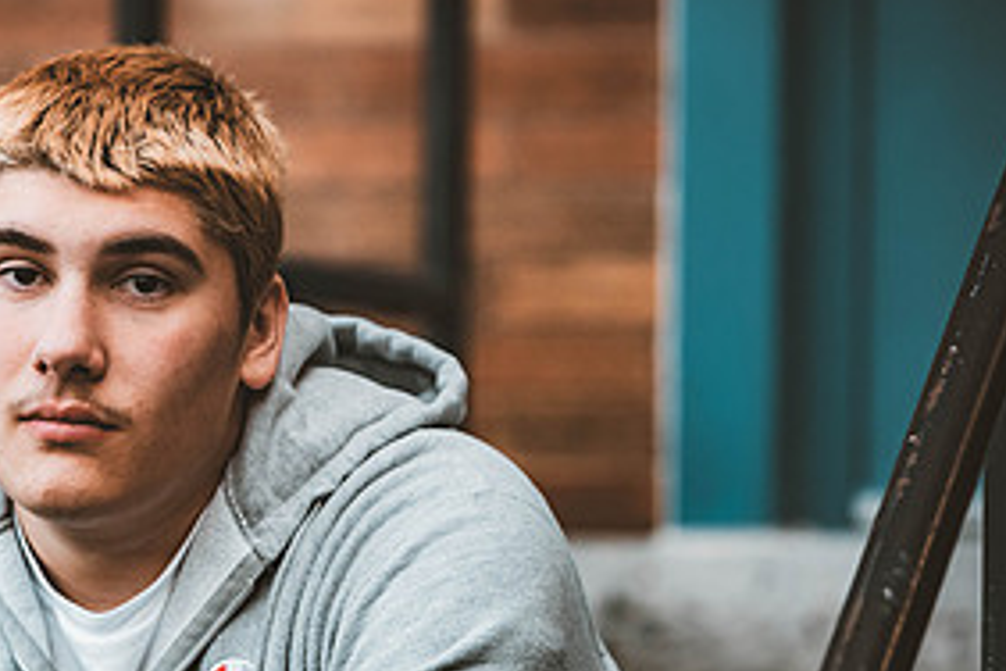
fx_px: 7014
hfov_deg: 8.2
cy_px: 541
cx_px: 196
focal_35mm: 251
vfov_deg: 5.5
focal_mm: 122
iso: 1600
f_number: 2.8
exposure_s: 1/400
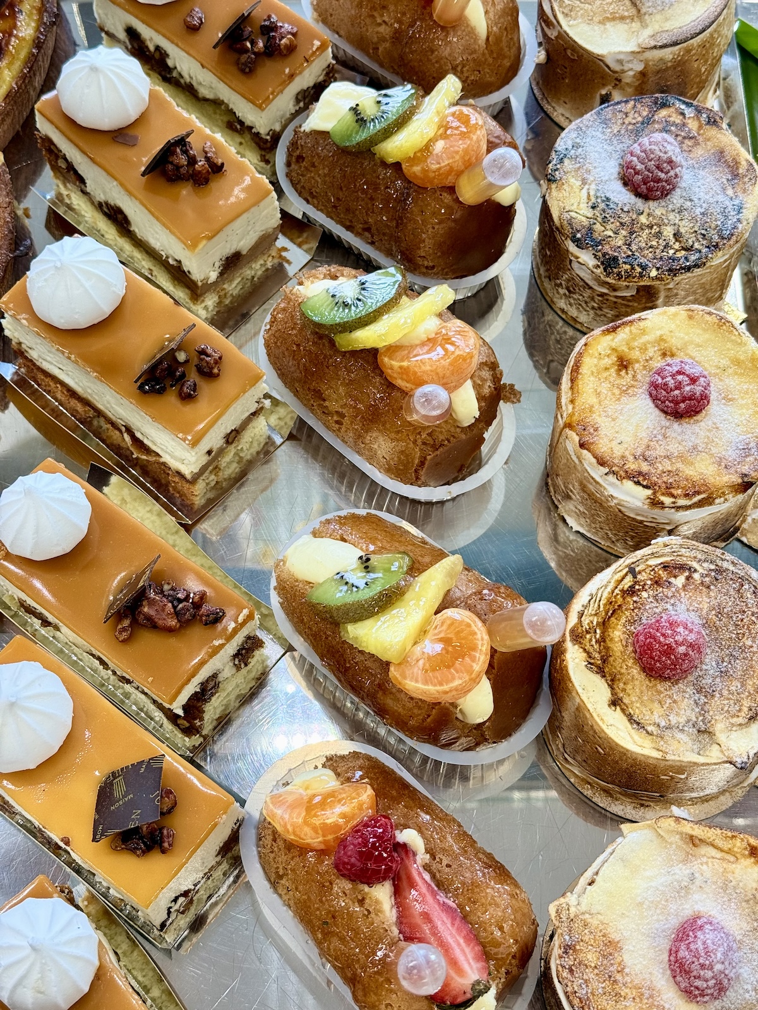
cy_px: 505
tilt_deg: -64.1
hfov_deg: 30.3
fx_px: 1401
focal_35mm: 48
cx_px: 379
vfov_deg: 39.7
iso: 64
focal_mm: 6.76
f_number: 1.78
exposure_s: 1/184
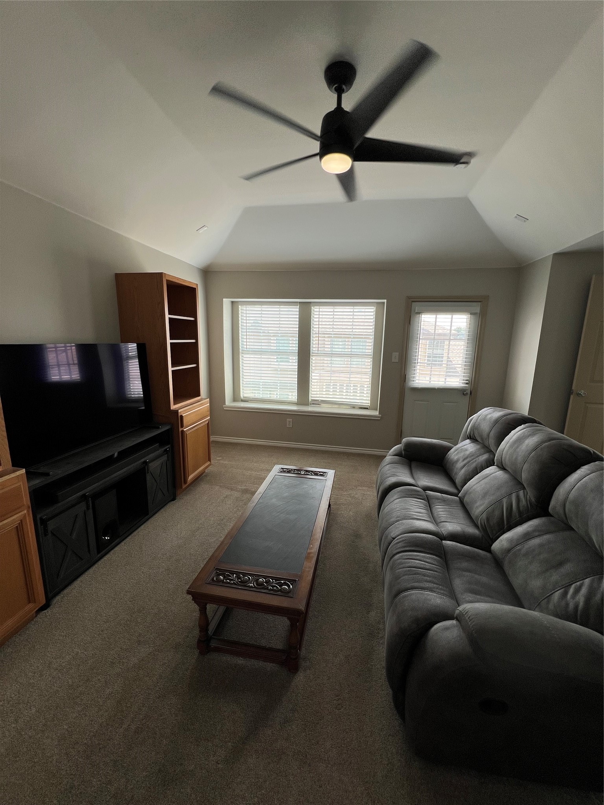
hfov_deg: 89.9
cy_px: 402
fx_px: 302
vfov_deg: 106.2
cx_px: 302
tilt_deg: -11.5
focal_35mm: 13
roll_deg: -1.3
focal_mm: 1.57
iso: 32
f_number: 1.8
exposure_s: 1/122
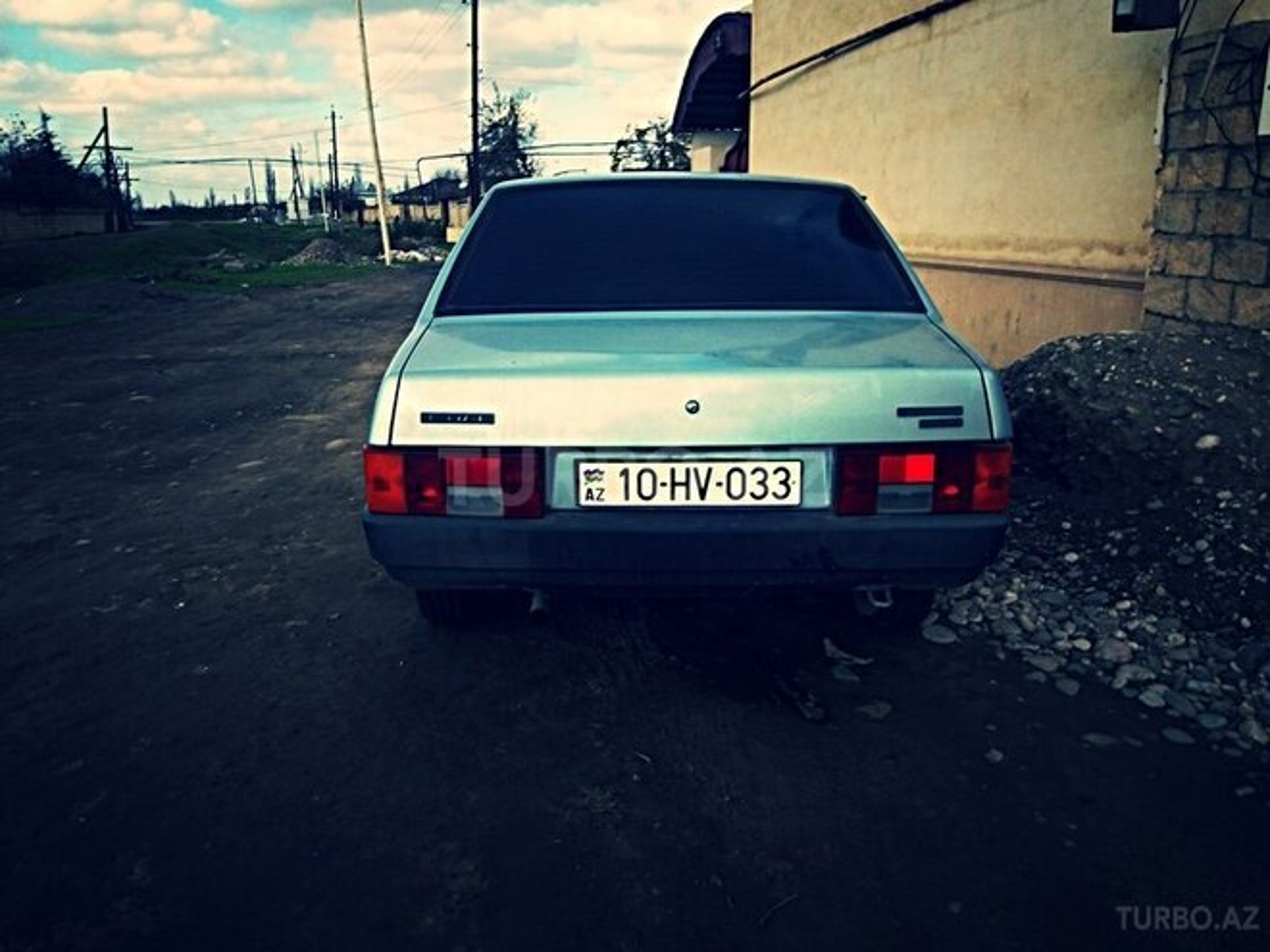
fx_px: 1027
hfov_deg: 63.4
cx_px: 635
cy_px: 476
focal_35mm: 28
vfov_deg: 49.7
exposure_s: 1/966
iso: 64
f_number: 1.9
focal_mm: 3.7
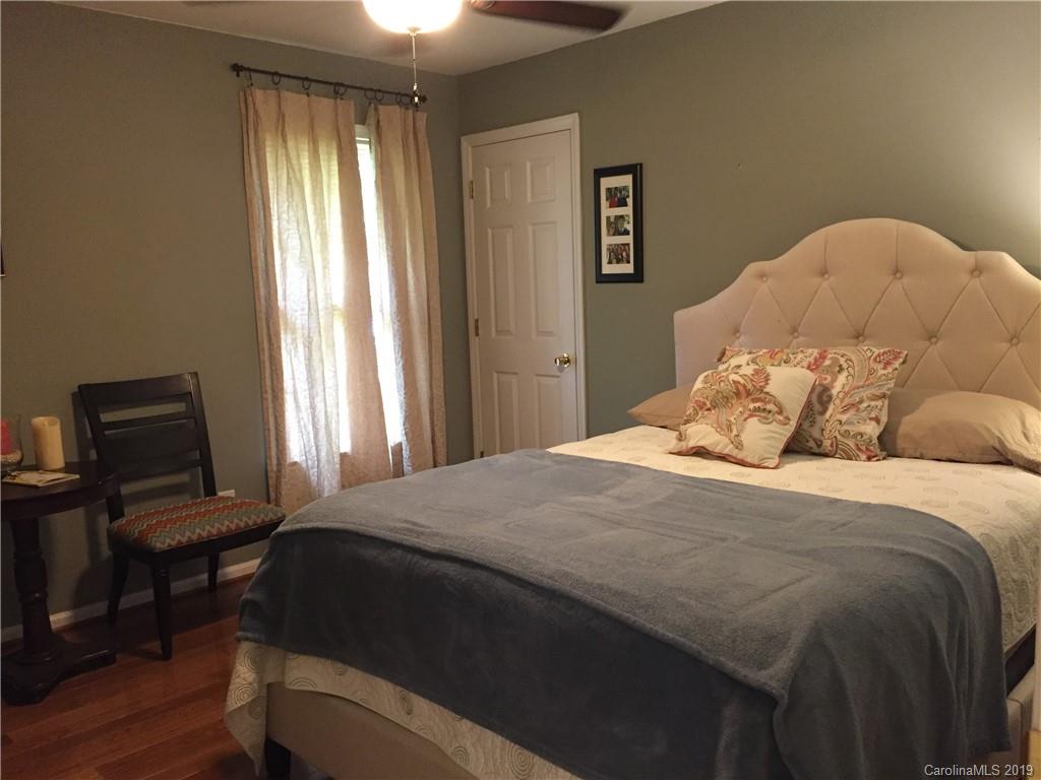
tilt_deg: -7.9
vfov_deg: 48.2
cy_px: 390
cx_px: 520
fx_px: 872
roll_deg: +0.9
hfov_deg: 61.7
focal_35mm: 29
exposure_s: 1/24
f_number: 2.2
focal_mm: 4.15
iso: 250
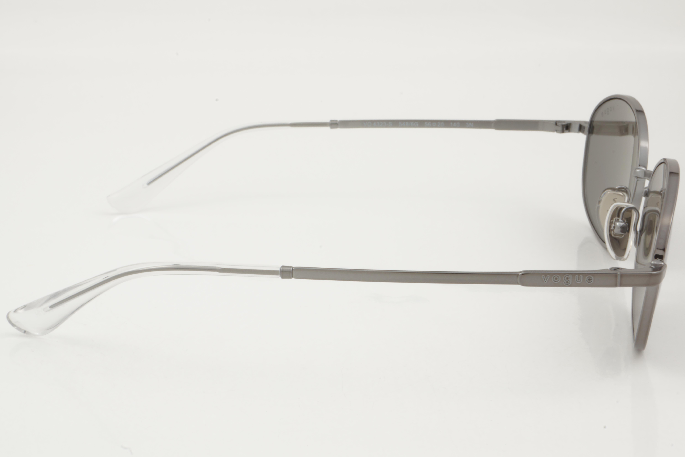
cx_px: 342
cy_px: 228
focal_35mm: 75
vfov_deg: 18.2
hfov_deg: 27.0
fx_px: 1427
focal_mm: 50
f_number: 32
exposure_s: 1/2
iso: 100
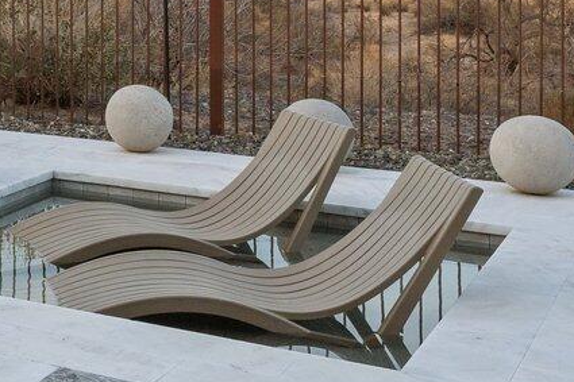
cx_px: -200
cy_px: -110
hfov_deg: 21.7
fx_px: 1322
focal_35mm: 83
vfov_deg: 15.7
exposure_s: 1/200
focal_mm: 17.2
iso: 400
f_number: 8
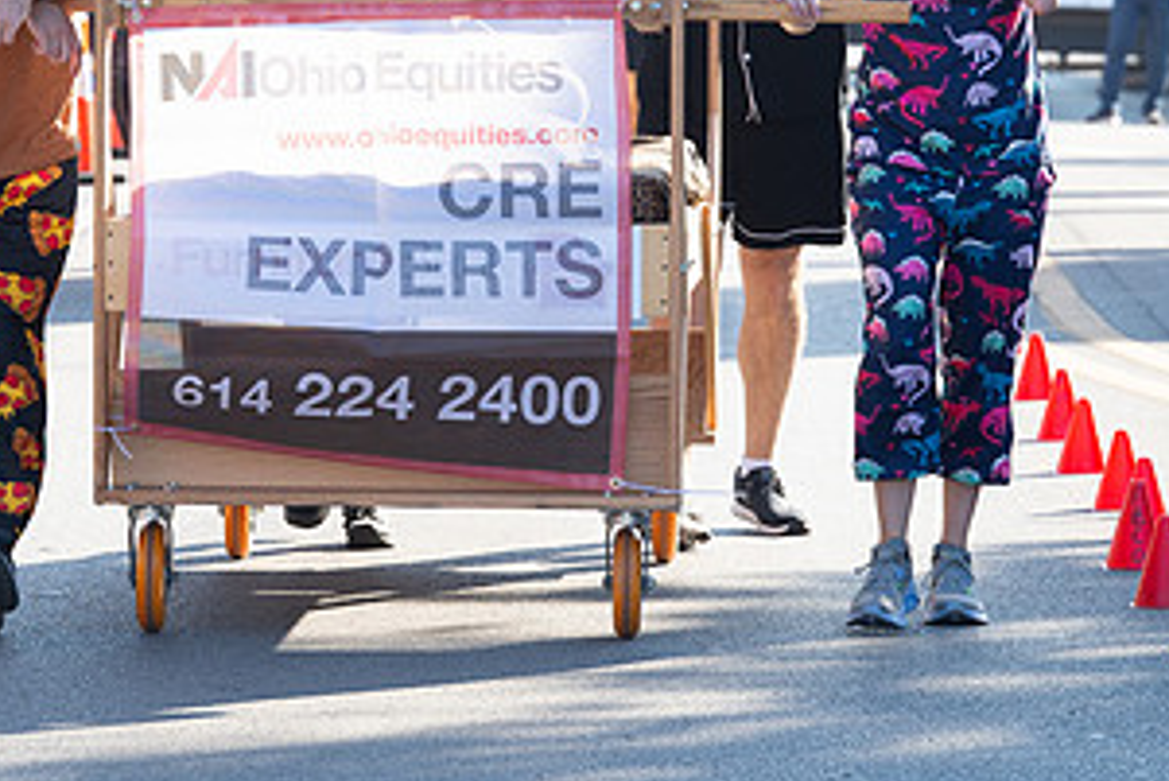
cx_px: 364
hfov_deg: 6.4
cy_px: 114
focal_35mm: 320
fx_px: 10396
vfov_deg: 4.3
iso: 200
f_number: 7.1
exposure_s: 1/250
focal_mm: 160
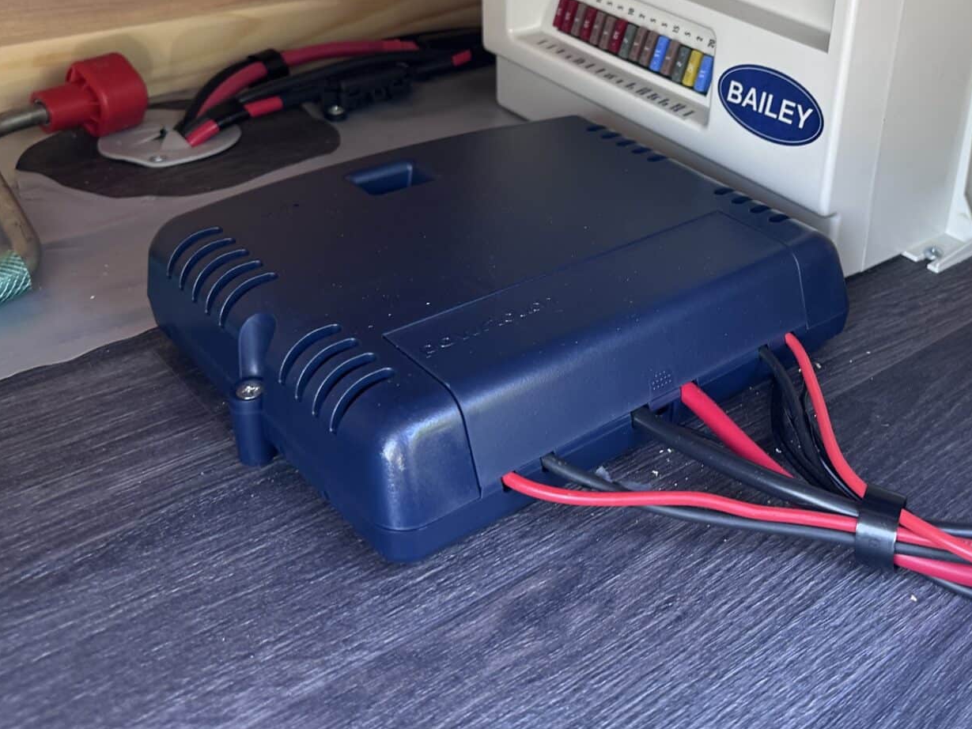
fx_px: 1123
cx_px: 691
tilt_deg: -22.8
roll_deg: -4.8
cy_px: 187
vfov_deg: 35.2
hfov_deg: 45.6
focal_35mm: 40
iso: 125
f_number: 1.78
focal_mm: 6.86
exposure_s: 1/121
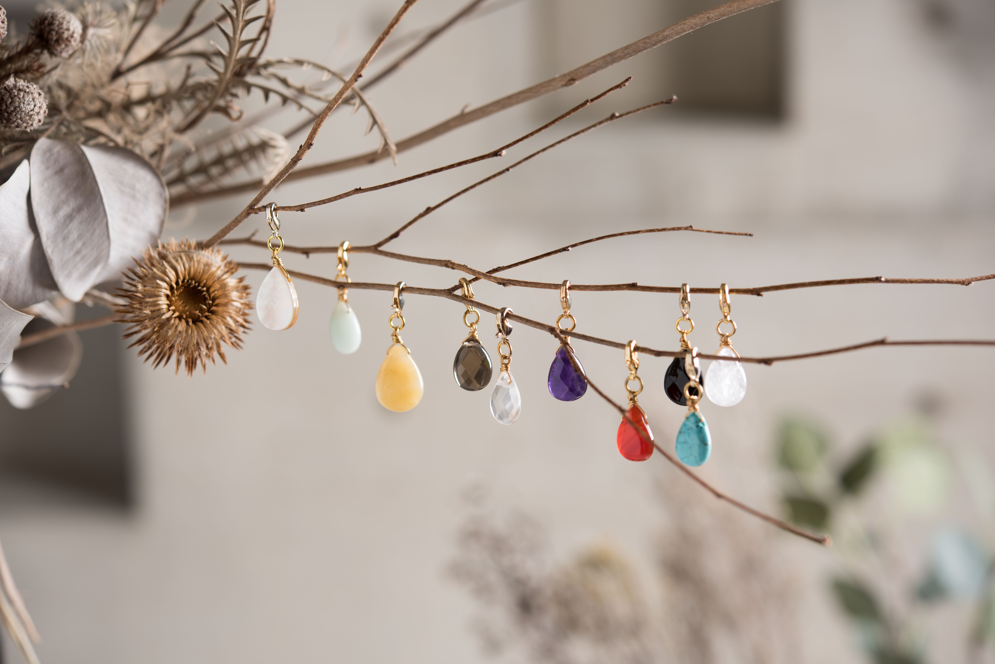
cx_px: 498
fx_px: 1659
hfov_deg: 33.4
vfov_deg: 22.6
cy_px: 332
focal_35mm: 60
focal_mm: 60
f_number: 5
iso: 100
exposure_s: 1/160
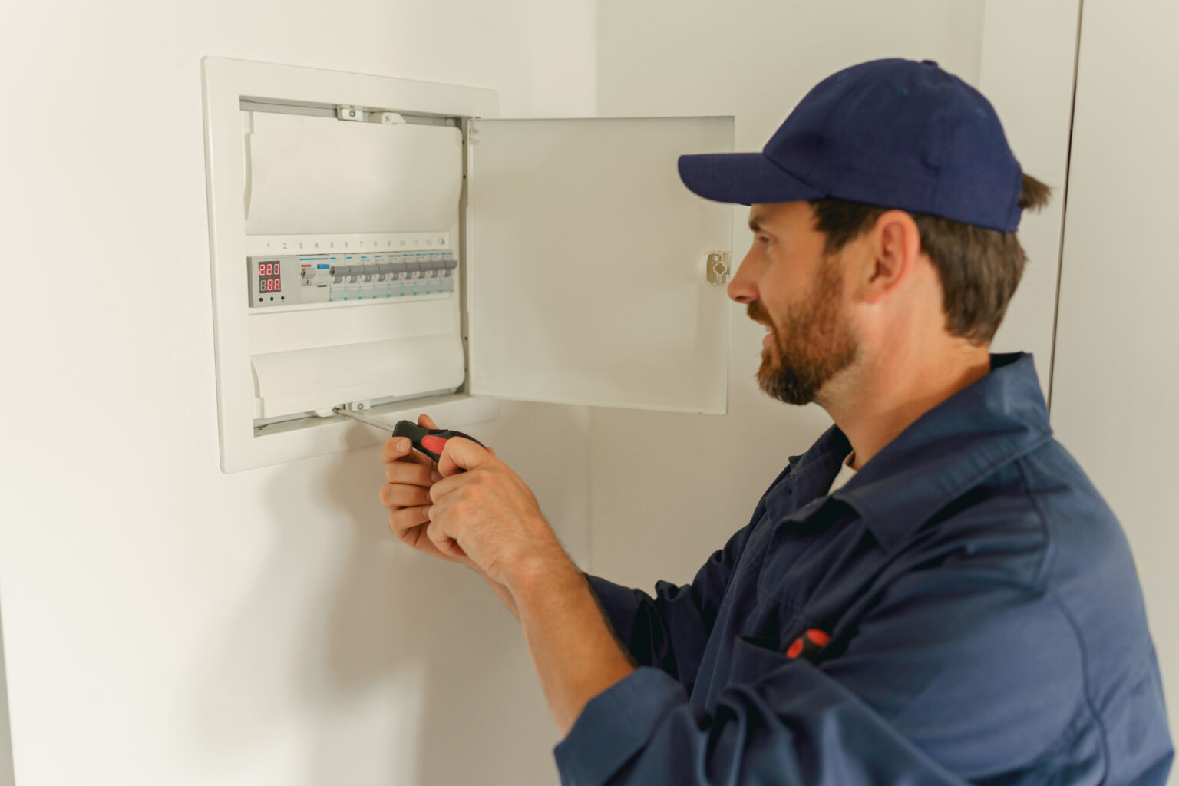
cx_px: 590
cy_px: 393
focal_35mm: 35
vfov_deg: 37.9
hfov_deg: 54.4
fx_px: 1146
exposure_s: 1/100
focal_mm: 35
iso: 400
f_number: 1.8
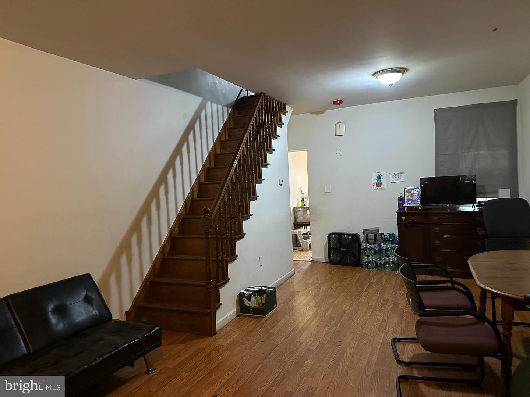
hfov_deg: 71.6
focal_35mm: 24
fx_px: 367
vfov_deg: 56.8
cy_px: 198
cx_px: 265
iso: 1000
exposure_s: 1/40
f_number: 1.78
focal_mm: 6.86
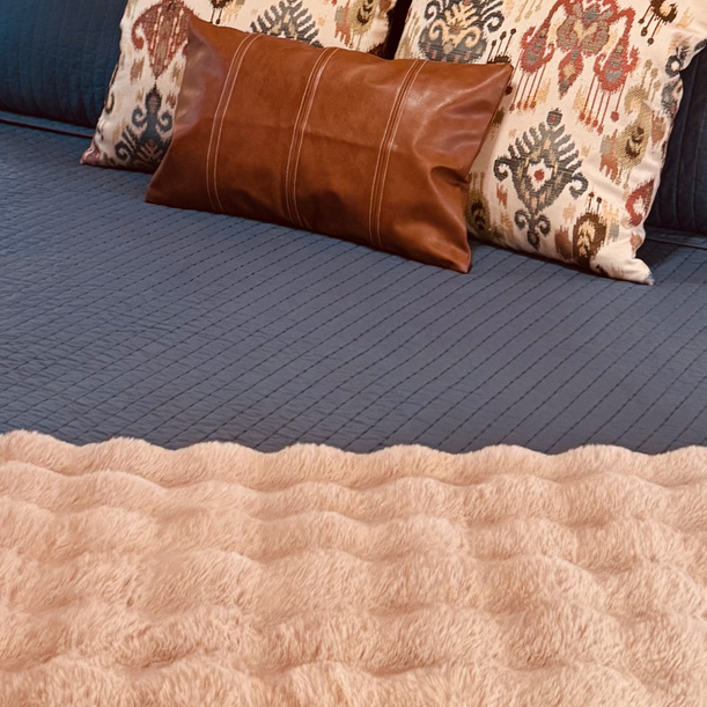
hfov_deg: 23.0
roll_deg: -1.5
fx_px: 1733
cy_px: 178
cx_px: 272
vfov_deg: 22.8
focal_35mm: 75
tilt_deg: -17.0
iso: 500
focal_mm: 6.76
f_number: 1.78
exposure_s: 1/60
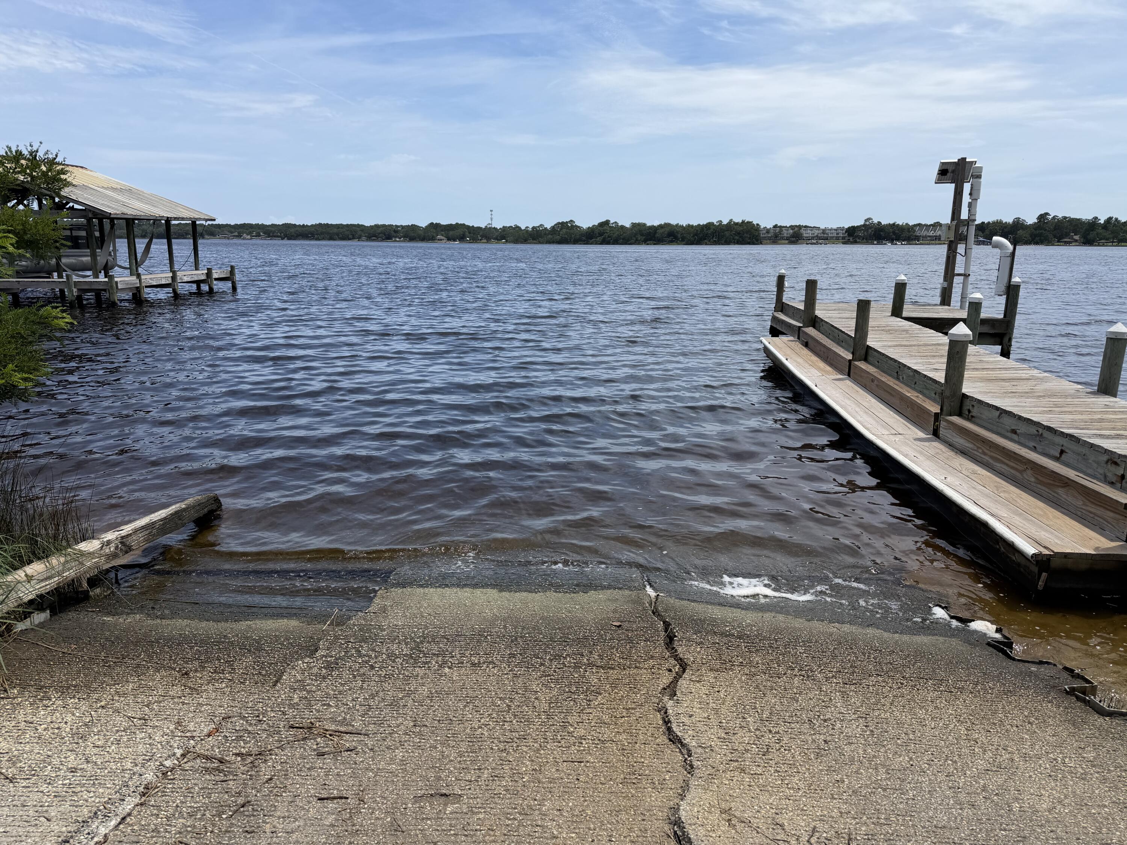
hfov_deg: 71.6
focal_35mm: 24
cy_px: 422
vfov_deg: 56.8
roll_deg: +0.1
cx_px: 564
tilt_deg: -12.7
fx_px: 781
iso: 80
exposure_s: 1/6711
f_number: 1.78
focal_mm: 6.76
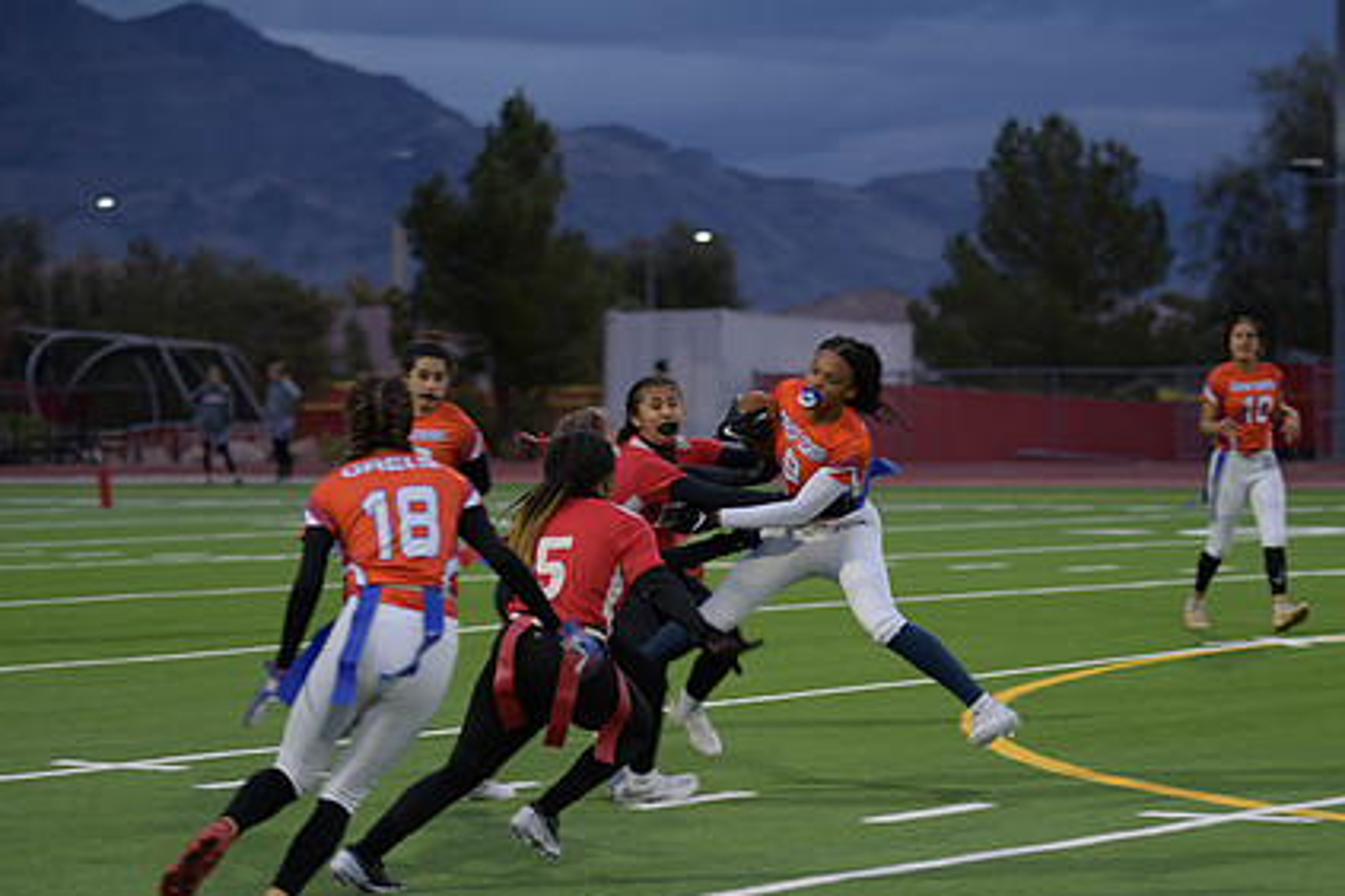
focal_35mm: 151
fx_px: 5641
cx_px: 744
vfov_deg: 9.1
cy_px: 589
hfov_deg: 13.6
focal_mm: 110
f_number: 2.8
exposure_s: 1/200
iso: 320
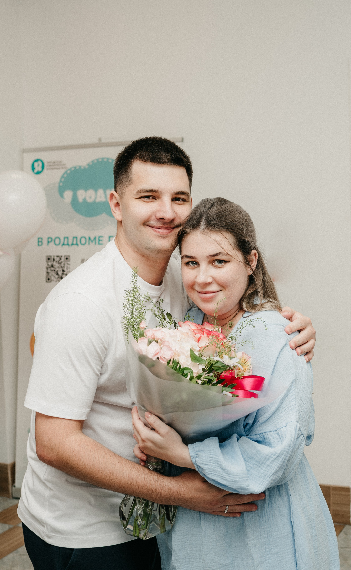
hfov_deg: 23.8
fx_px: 831
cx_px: 228
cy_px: 285
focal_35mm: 54
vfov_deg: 37.9
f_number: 4
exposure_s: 1/160
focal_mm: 35
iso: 100
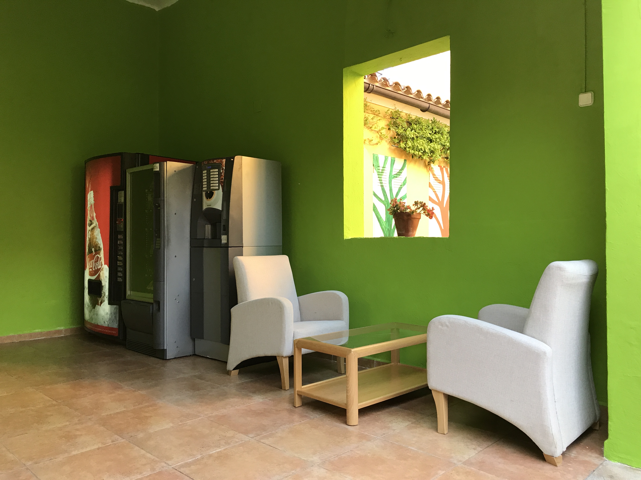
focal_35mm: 28
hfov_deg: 63.4
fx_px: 518
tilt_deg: -0.1
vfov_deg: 49.7
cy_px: 240
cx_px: 320
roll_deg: +0.0
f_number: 1.8
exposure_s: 1/33
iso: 25
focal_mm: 3.99
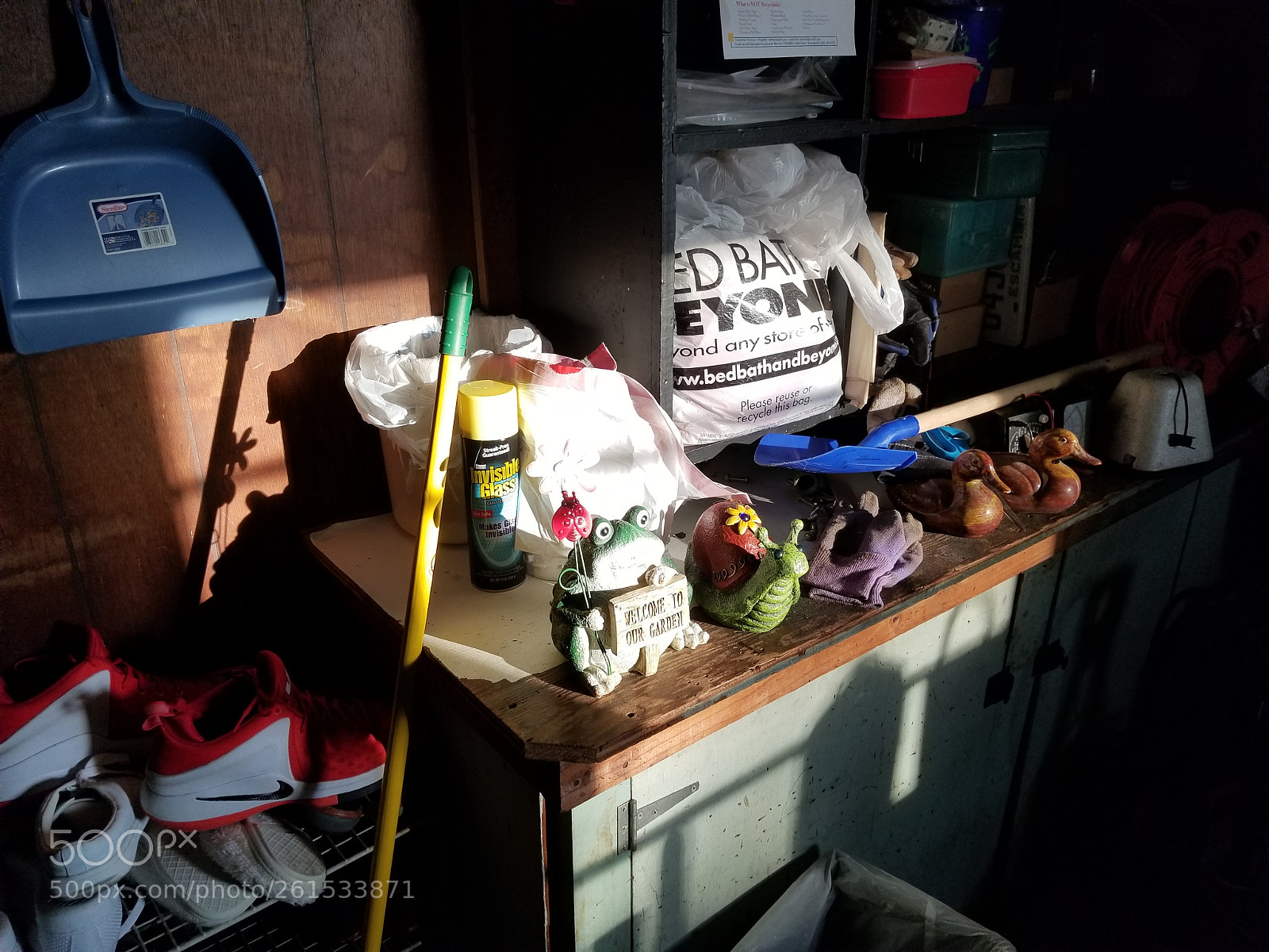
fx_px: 953
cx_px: 634
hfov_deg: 67.3
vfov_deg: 53.1
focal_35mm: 26
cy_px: 476
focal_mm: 4.25
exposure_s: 1/100
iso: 80
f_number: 1.7
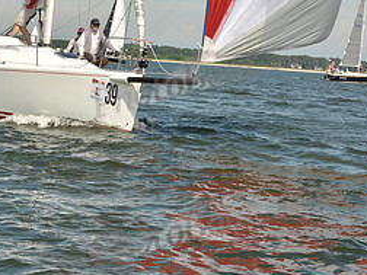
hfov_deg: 12.6
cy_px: 25
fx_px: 1643
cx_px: 17
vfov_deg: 9.5
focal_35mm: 155
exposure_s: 1/640
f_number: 14
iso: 320
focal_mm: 70
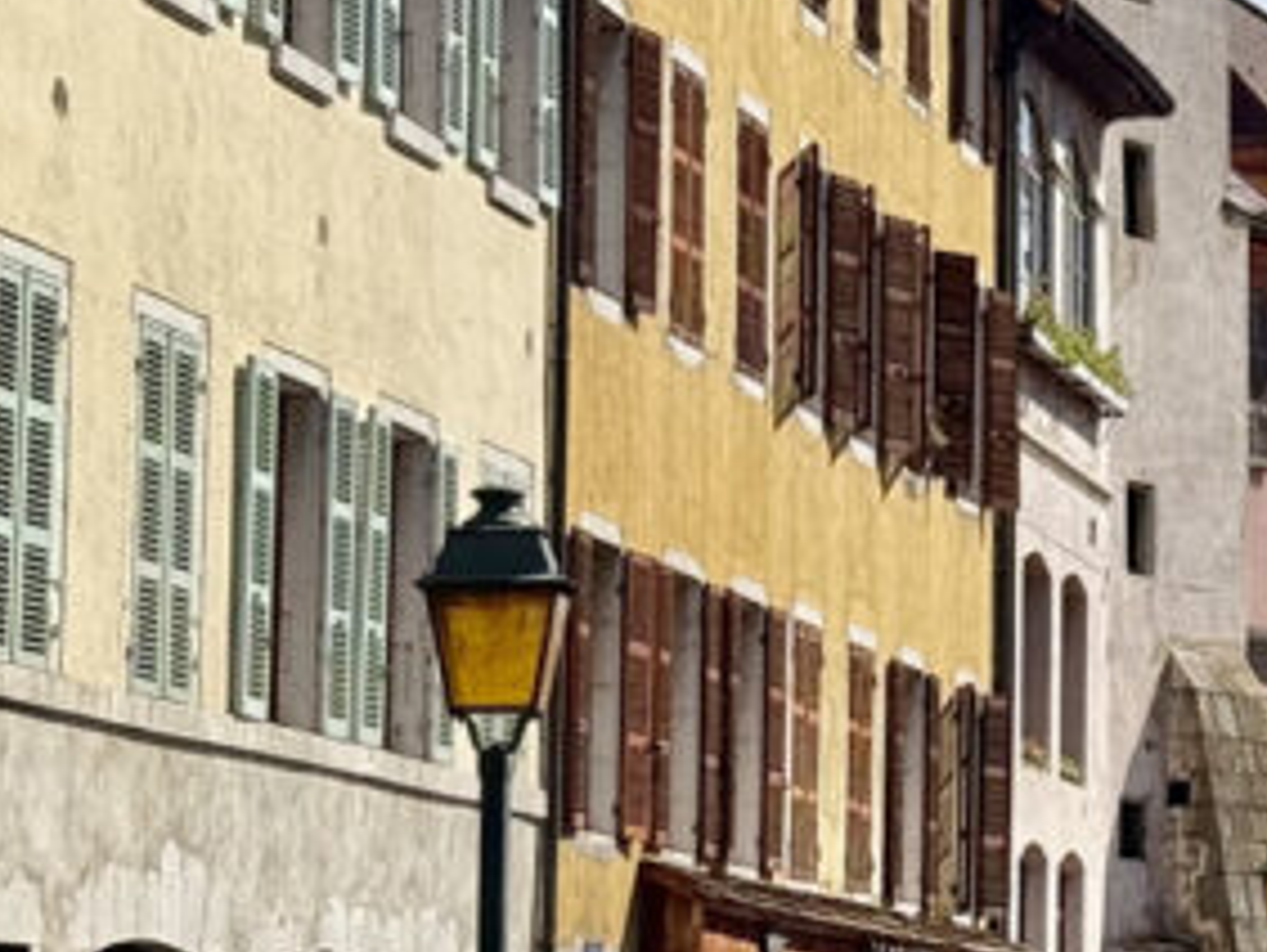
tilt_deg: +8.2
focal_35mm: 174
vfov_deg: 8.5
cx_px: 2202
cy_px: 395
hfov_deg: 10.7
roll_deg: +0.5
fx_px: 6374
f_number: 1.78
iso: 64
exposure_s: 1/6024
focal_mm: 6.76
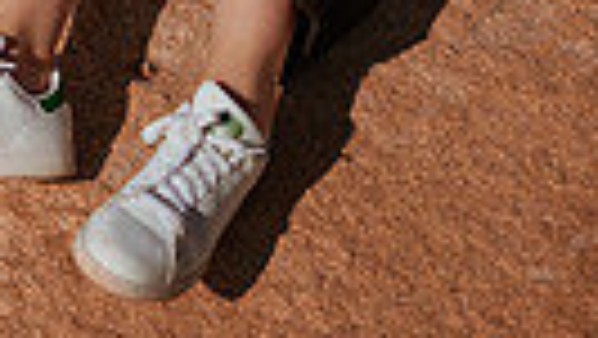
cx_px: -162
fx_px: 2539
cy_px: -471
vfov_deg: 7.2
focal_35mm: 160
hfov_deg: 13.0
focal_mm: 35
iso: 50
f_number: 2
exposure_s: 1/8000
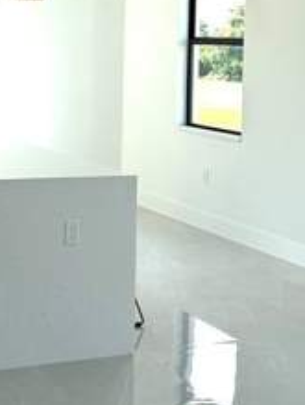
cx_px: -35
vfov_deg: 26.8
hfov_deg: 20.1
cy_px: 46
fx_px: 820
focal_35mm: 70
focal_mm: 6.76
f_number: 1.78
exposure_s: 1/1585
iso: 100
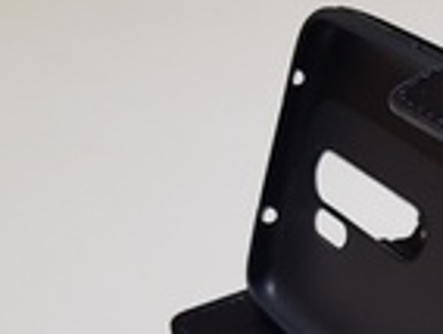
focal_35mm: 73
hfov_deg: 24.4
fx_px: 936
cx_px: 515
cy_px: 431
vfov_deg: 18.8
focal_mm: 4.2
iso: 200
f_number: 1.7
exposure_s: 1/50
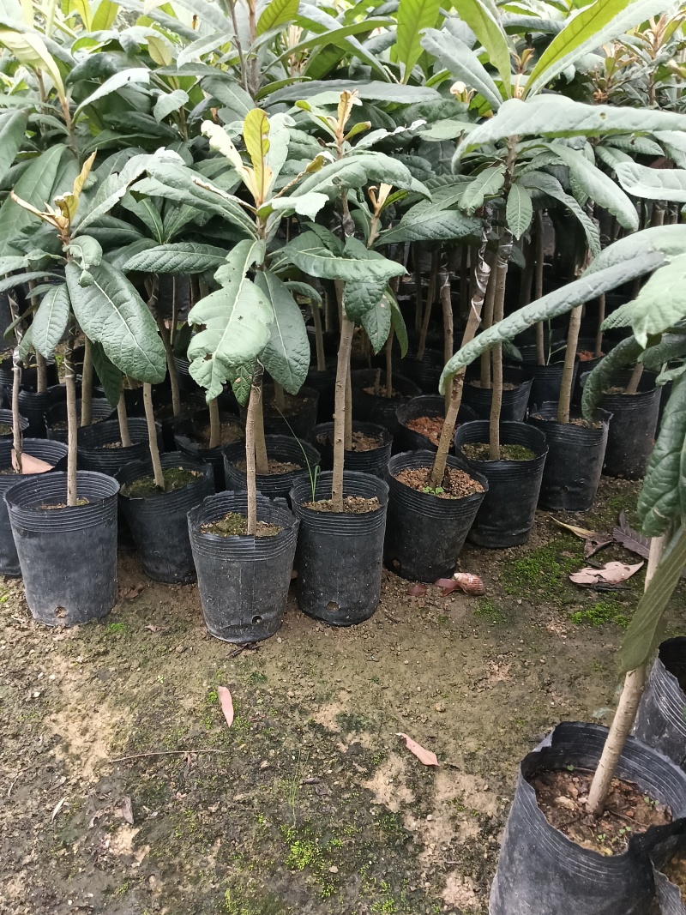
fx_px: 793
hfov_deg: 46.8
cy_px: 458
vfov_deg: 60.0
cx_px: 343
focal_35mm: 30
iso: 320
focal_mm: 3.61
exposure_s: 1/200
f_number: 1.8
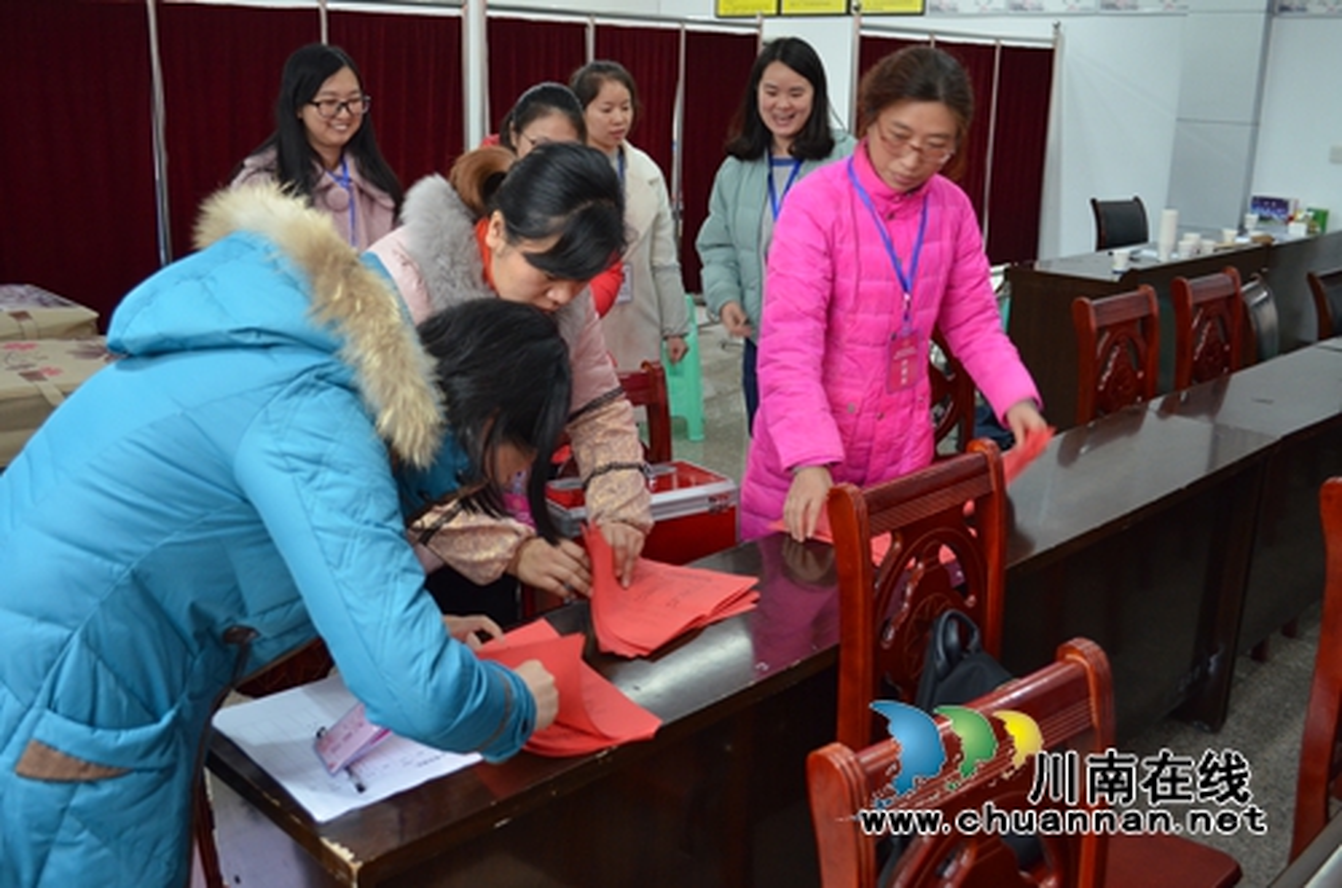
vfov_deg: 39.8
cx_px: 671
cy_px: 444
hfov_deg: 57.3
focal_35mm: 33
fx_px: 1227
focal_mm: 22
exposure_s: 1/40
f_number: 4
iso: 1600
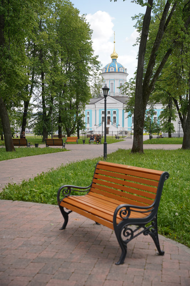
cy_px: 143
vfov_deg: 45.4
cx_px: 95
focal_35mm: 43
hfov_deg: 31.2
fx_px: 341
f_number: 3.2
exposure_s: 1/800
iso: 100
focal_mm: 43
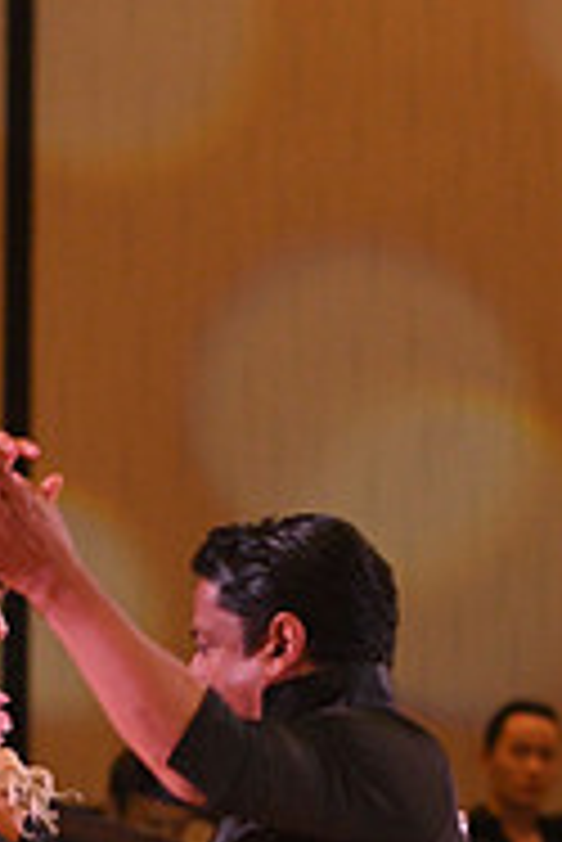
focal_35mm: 496
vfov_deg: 4.1
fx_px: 11592
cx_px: 250
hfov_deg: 2.8
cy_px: 1144
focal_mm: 160
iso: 2000
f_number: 5
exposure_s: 1/400
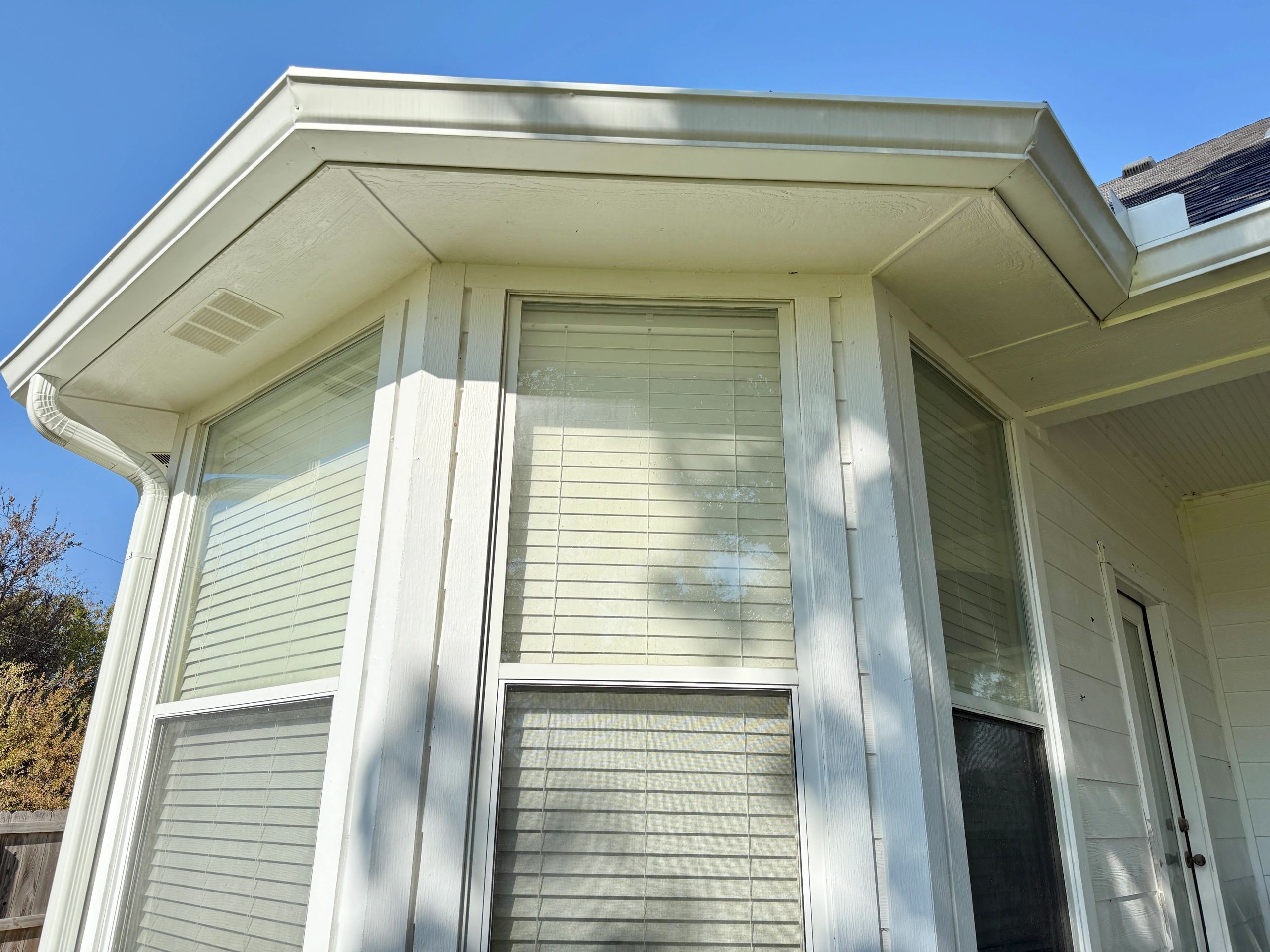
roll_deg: -1.3
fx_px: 881
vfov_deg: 56.8
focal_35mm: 24
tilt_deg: +21.0
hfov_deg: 71.6
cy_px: 476
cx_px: 635
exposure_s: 1/2232
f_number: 1.78
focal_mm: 6.76
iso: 100
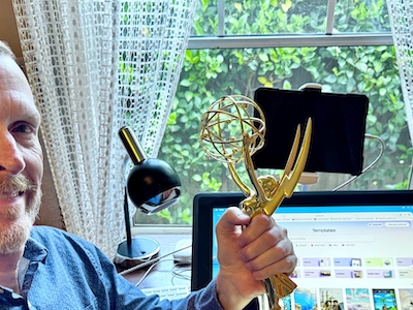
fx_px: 501
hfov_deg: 44.7
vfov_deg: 33.2
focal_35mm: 42
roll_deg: +2.6
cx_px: 182
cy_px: 255
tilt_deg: -31.0
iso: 400
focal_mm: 6.76
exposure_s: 1/60
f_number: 1.78
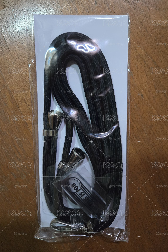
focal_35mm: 24
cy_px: 126
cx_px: 92
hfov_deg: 53.1
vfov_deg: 73.7
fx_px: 168
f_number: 1.8
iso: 1600
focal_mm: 5.4
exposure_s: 1/60
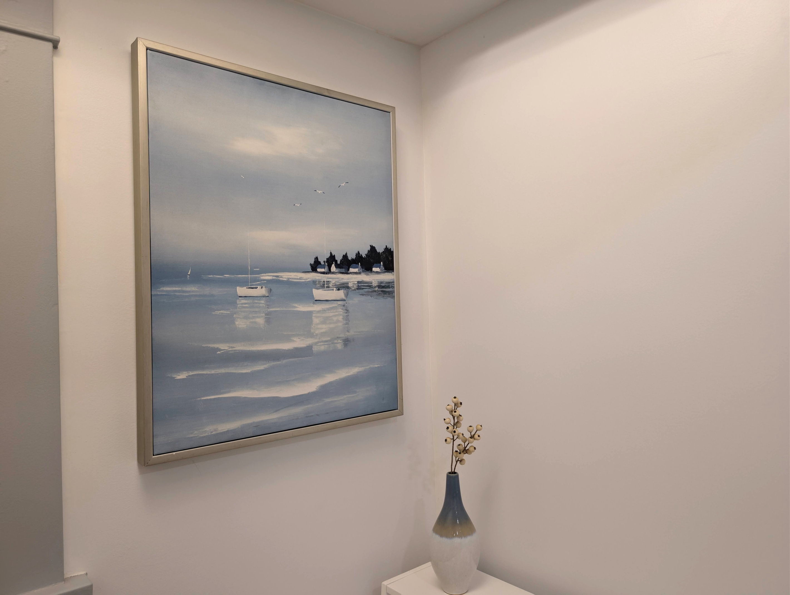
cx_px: 395
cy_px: 298
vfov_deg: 56.9
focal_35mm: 24
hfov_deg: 71.5
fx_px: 548
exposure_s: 1/65.7
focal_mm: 6.9
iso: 65
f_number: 1.68
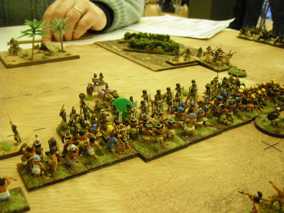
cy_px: 106
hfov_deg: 49.0
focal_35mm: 38
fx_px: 312
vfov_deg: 37.7
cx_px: 142
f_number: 3.5
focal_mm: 6.3
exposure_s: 1/50
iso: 640
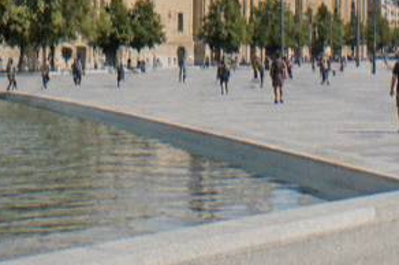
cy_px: -122
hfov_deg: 16.4
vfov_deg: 11.0
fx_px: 1328
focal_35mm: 120
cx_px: 470
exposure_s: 1/500
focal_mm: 35
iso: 400
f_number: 7.1
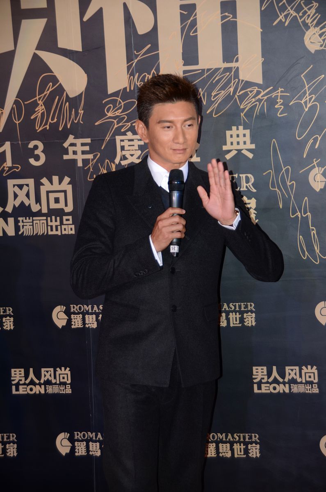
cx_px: 163
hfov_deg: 13.0
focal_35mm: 105
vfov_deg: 19.5
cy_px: 246
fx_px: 1432
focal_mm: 70
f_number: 5.6
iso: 400
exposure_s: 1/160
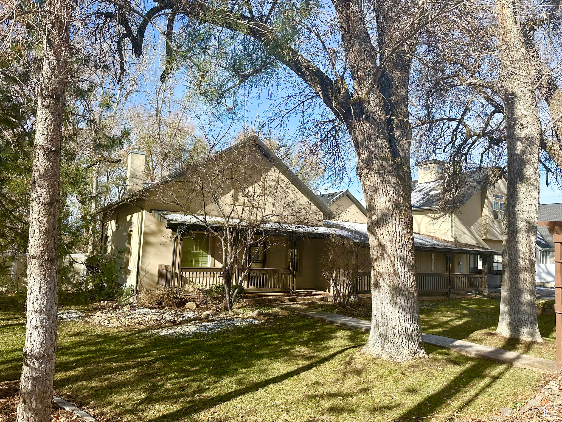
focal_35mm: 24
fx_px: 390
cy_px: 211
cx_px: 281
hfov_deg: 71.6
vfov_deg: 56.8
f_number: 1.78
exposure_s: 1/2809
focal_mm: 6.86
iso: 80
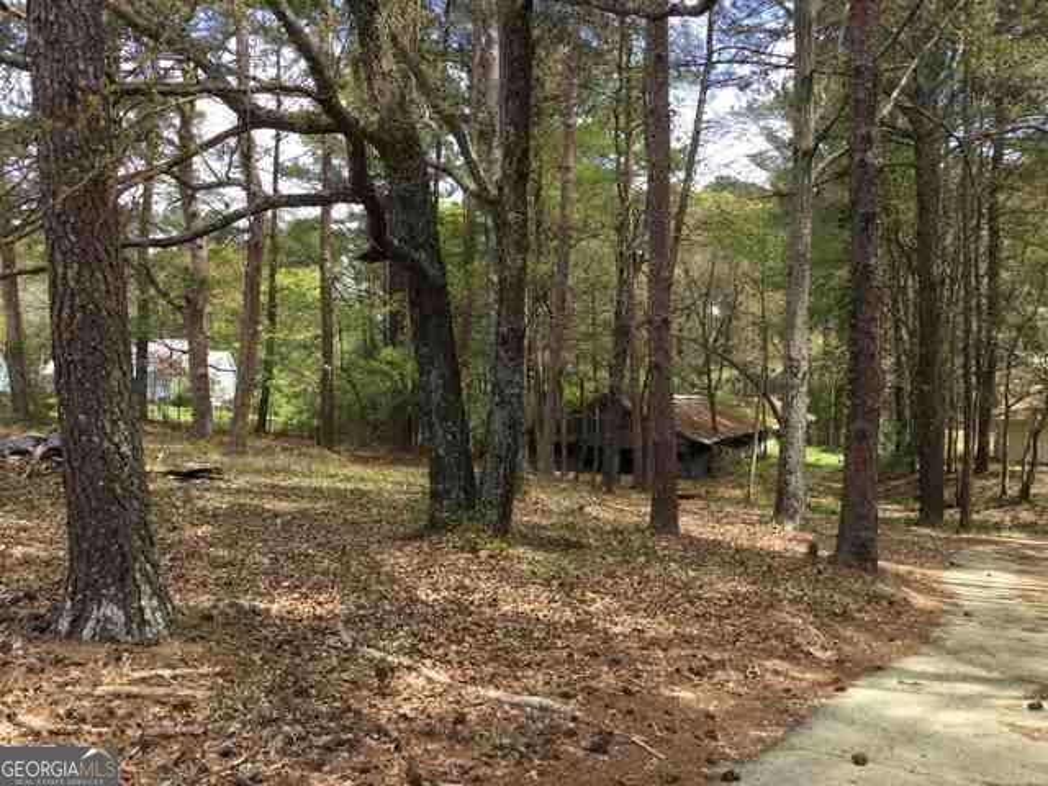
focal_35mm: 31
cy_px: 393
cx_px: 524
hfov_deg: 58.4
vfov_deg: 45.4
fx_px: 939
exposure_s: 1/240
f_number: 2.4
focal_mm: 3.3
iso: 25
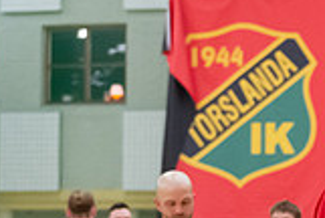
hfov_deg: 7.3
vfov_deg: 4.9
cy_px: 247
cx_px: 382
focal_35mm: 278
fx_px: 2514
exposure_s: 1/640
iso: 3600
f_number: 4.5
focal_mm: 75
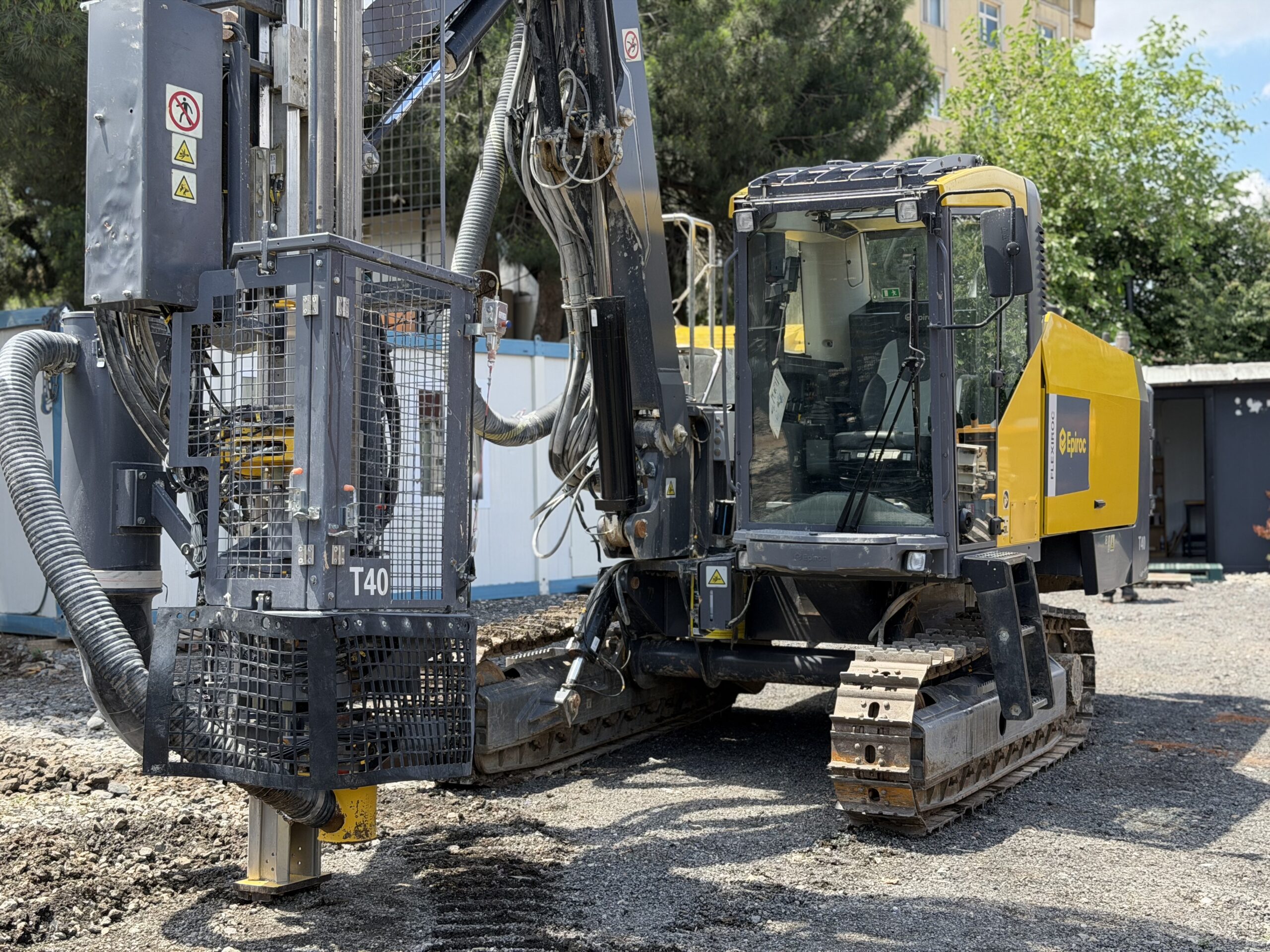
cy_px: 476
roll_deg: +0.6
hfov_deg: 39.7
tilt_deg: +1.5
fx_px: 1761
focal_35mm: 48
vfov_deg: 30.3
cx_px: 635
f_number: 1.78
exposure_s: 1/1185
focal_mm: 6.76
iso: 80
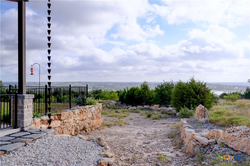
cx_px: 125
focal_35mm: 30
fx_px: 208
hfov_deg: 62.0
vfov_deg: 43.5
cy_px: 83
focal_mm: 30
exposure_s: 1/4000
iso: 1600
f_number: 8
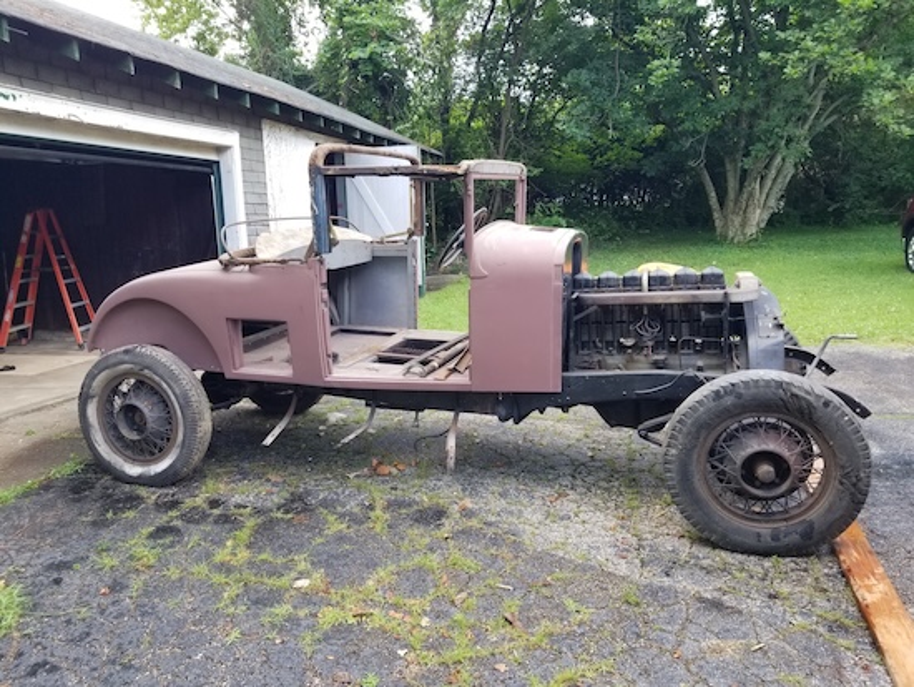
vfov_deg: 53.1
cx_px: 457
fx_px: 687
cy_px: 344
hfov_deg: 67.3
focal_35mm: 26
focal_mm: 4.25
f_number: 1.7
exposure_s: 1/179
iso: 50
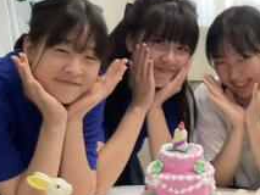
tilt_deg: -10.2
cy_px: 94
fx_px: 767
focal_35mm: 102
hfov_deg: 19.0
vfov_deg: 14.5
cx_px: 212
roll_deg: -1.2
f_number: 1.8
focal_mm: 3
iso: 64
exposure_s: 1/60
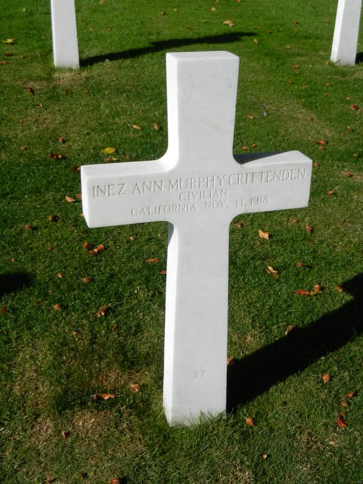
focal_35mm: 45
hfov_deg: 32.2
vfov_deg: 42.1
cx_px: 182
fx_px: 629
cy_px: 242
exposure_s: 1/1600
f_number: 4.2
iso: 160
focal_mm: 8.2
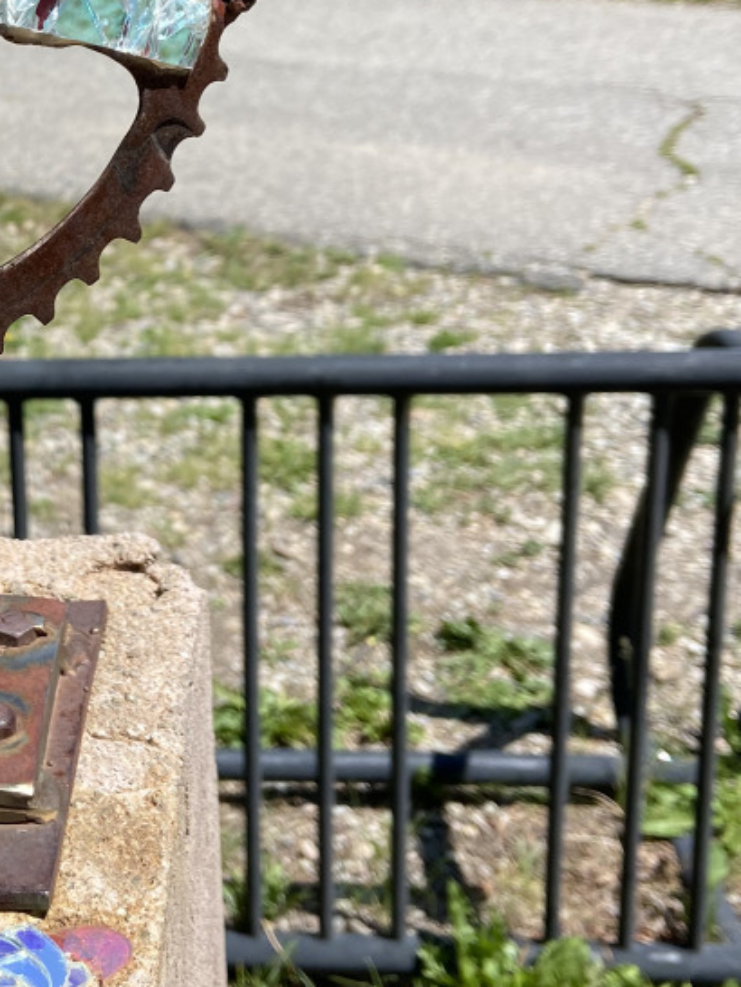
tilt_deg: -18.9
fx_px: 1854
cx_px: -40
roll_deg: +4.4
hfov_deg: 21.6
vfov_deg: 29.5
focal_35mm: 65
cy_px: 296
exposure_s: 1/1898
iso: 32
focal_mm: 4.25
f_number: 1.8
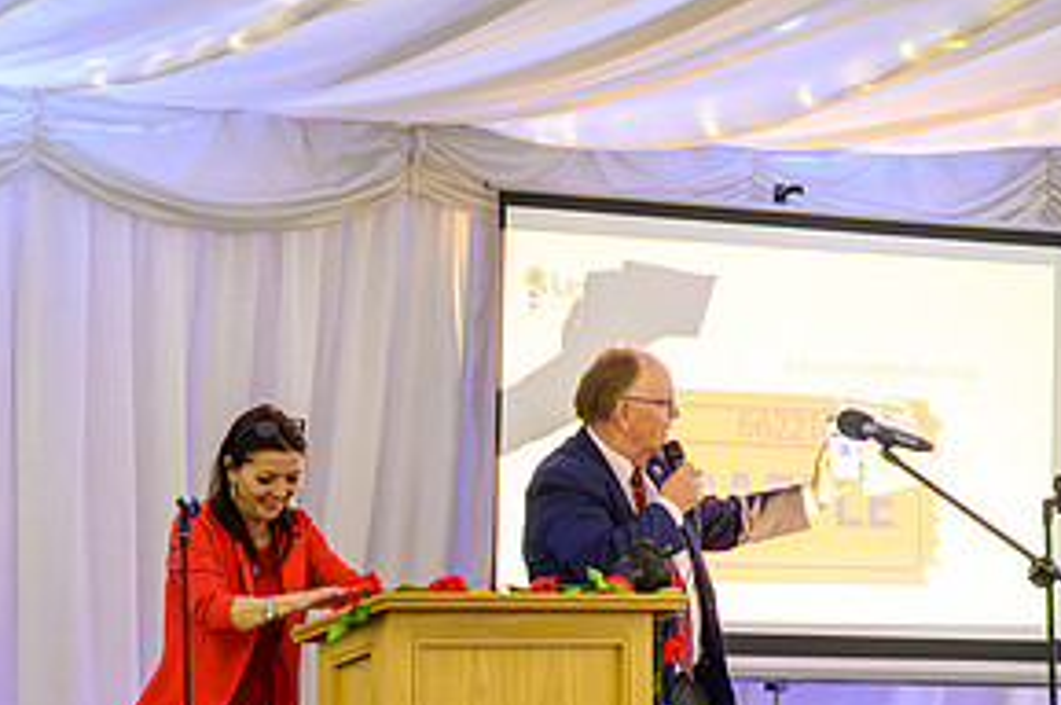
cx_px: 642
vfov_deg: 9.5
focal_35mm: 144
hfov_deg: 14.3
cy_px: 617
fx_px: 4239
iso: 12800
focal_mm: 70
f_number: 2.8
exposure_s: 1/200
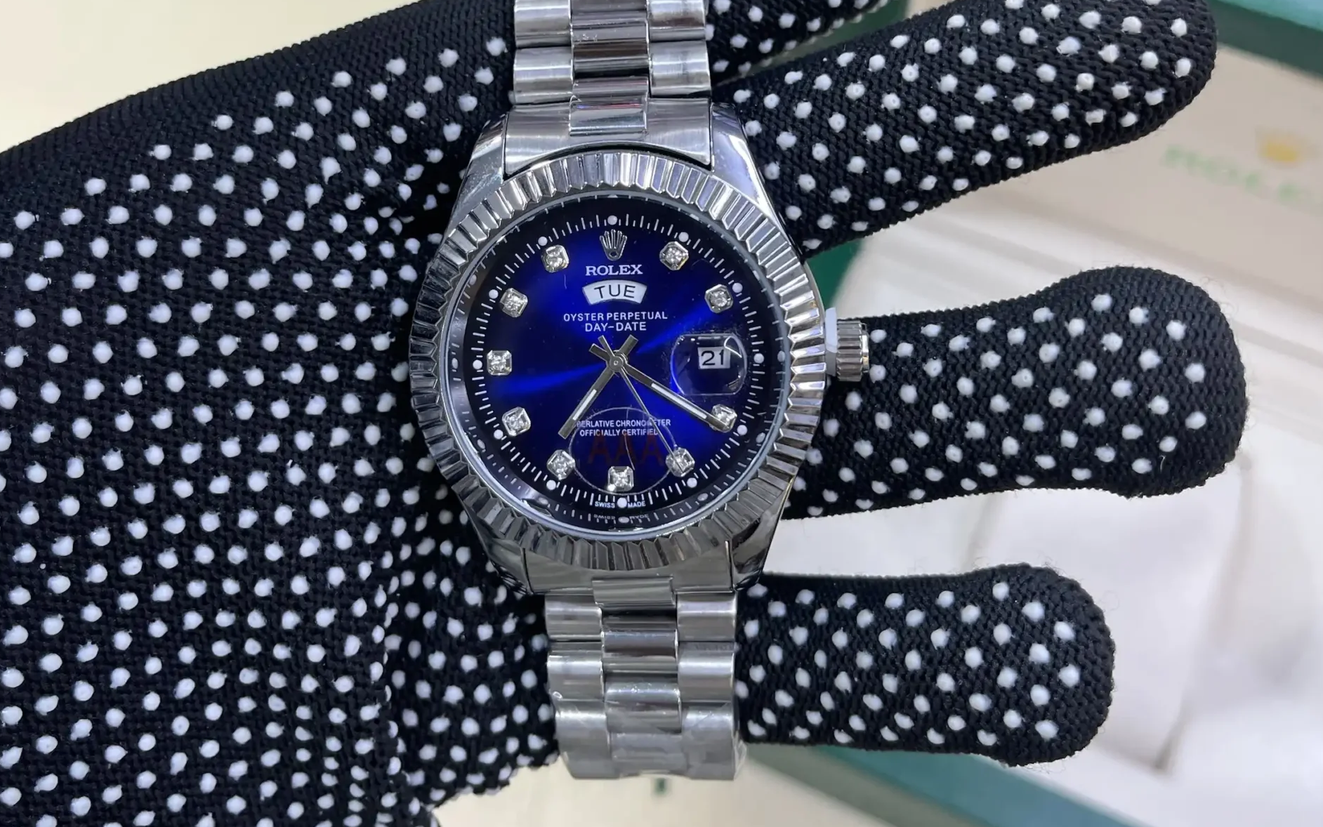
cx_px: 652
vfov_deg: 34.6
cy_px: 204
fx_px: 1298
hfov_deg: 54.0
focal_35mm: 36
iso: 100
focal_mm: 5.1
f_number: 1.6
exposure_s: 1/100
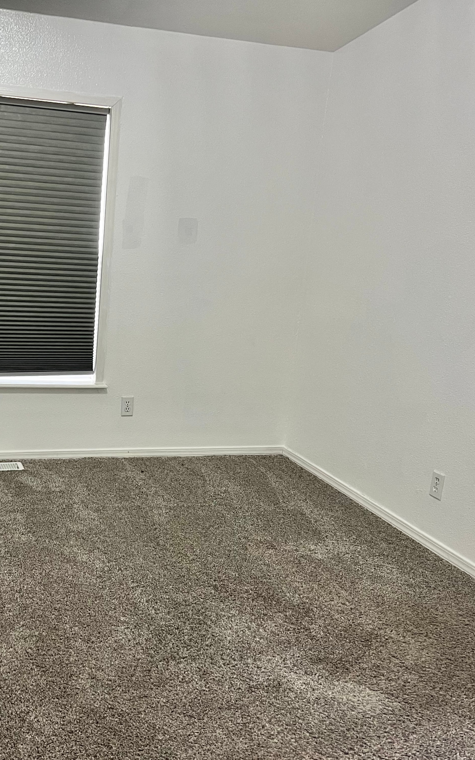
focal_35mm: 37
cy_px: 381
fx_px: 766
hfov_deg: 33.4
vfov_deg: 52.8
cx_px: 96
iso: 200
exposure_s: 1/60
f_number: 1.5
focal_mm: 5.7
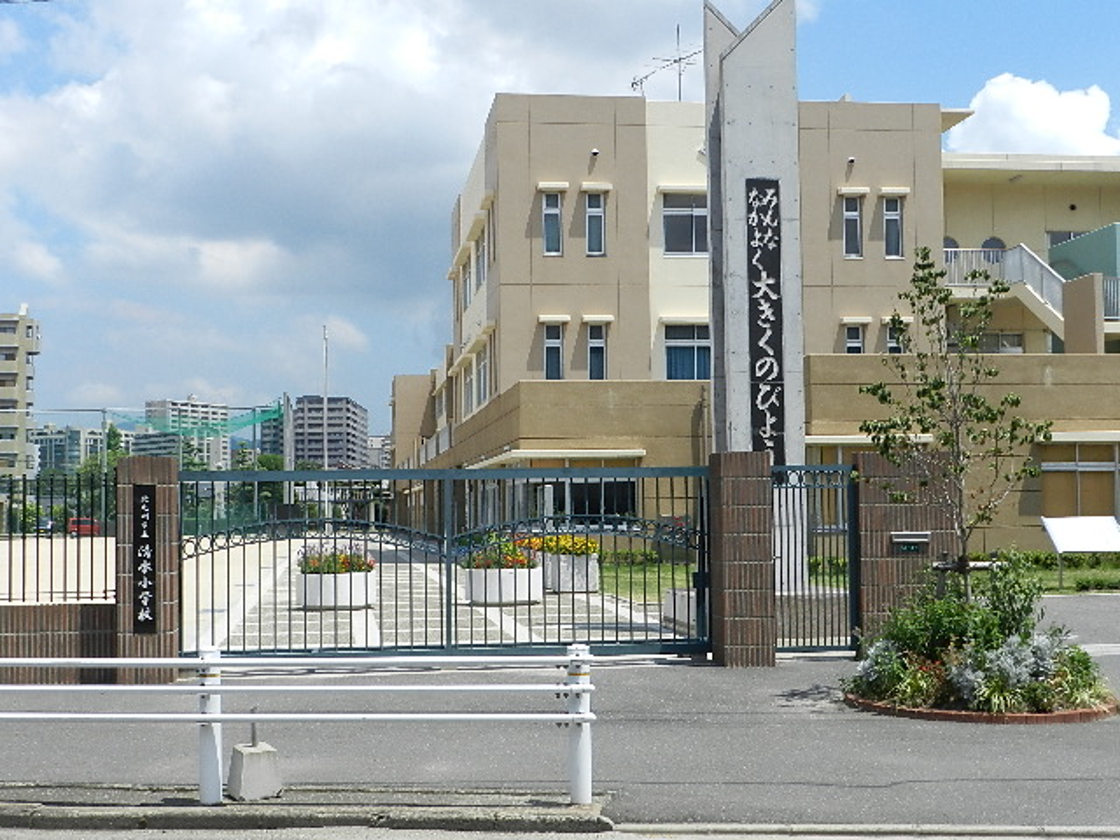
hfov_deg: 41.2
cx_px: 560
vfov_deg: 31.5
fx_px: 1488
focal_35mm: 46
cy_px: 420
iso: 160
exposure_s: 1/800
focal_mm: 8.1
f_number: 5
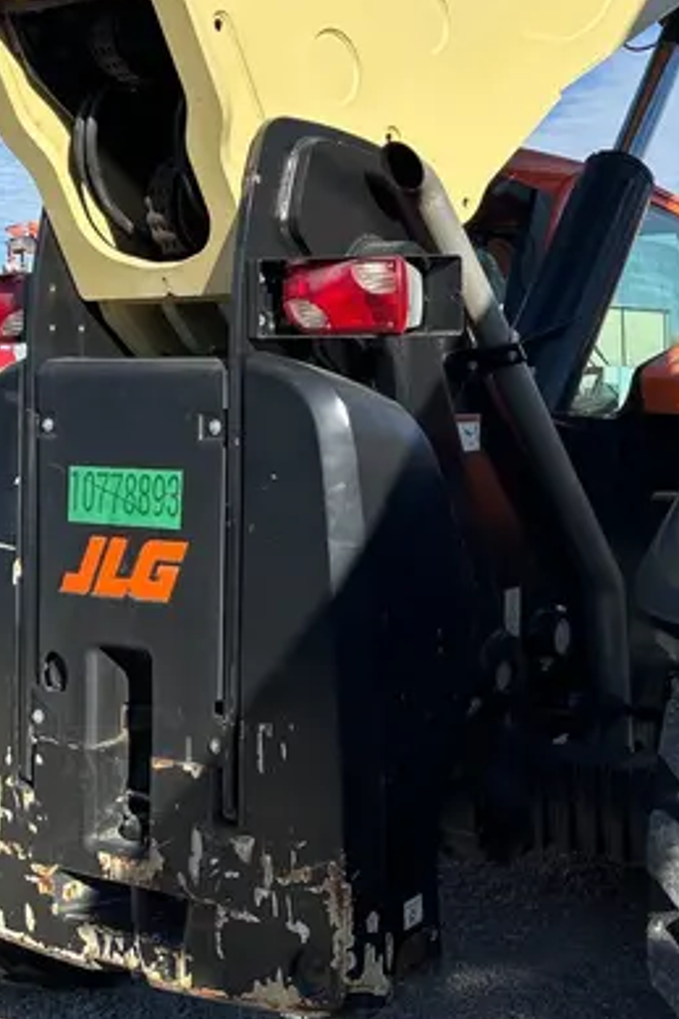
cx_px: 590
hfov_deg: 25.8
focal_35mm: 51
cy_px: 279
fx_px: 1444
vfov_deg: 38.1
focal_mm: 5.7
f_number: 1.5
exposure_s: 1/3831
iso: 50
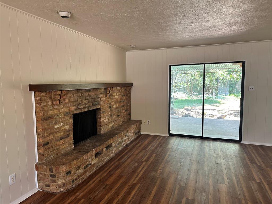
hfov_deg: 71.6
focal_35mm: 24
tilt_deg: -6.0
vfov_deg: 56.8
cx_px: 136
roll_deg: -0.2
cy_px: 102
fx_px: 189
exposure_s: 1/120
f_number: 1.78
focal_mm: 6.86
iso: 160
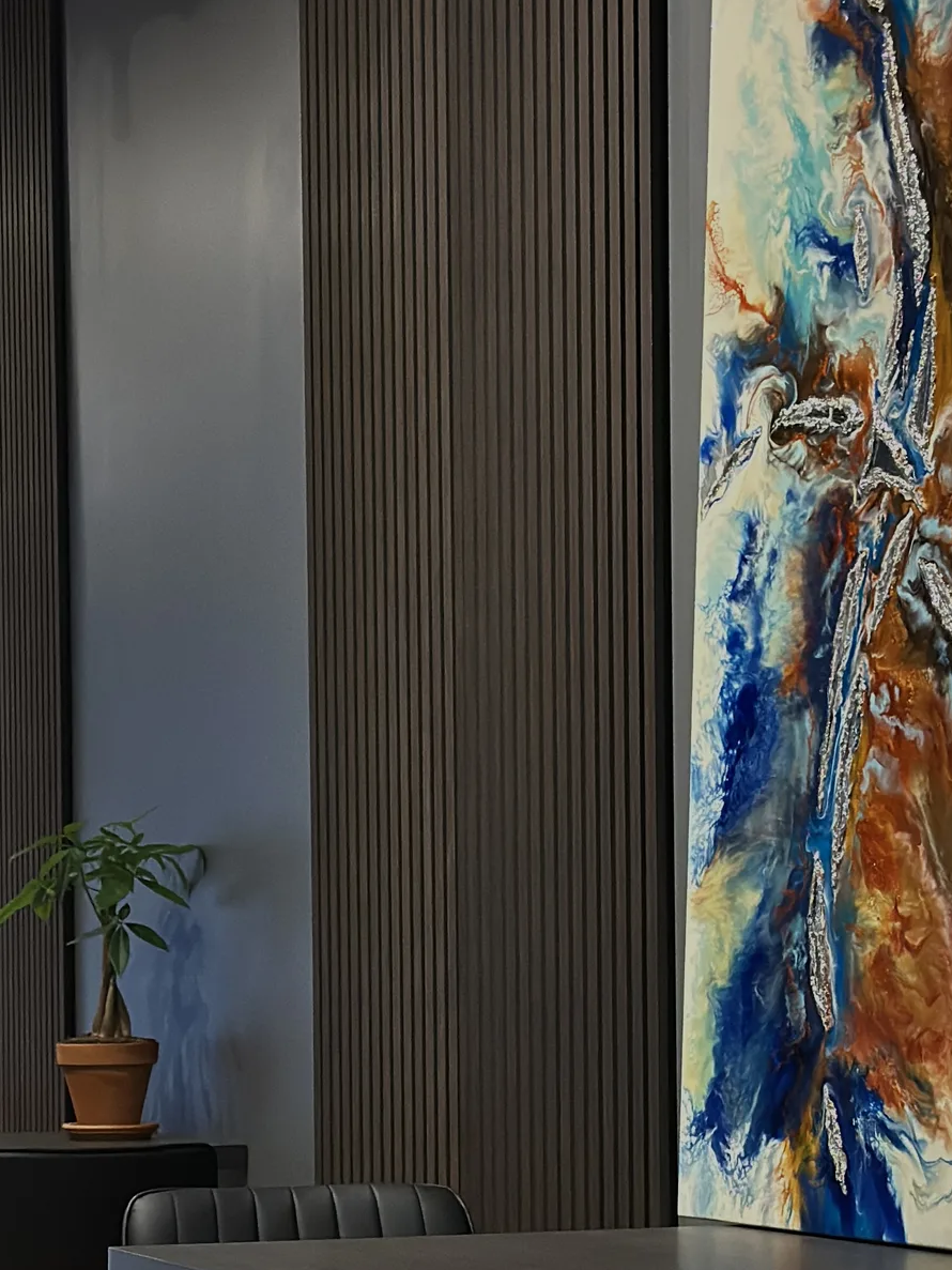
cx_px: 454
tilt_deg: -0.3
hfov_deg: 16.6
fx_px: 3264
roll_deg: +0.4
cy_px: 988
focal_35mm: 89
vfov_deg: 21.8
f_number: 1.78
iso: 800
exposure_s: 1/40
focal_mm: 6.86
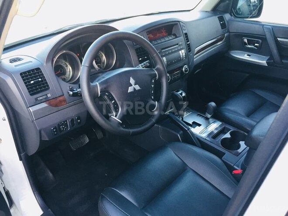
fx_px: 241
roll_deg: +0.1
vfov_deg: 48.2
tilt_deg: -30.0
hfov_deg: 61.7
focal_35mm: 29
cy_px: 108
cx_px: 144
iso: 40
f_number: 2.2
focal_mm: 4.15
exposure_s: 1/33
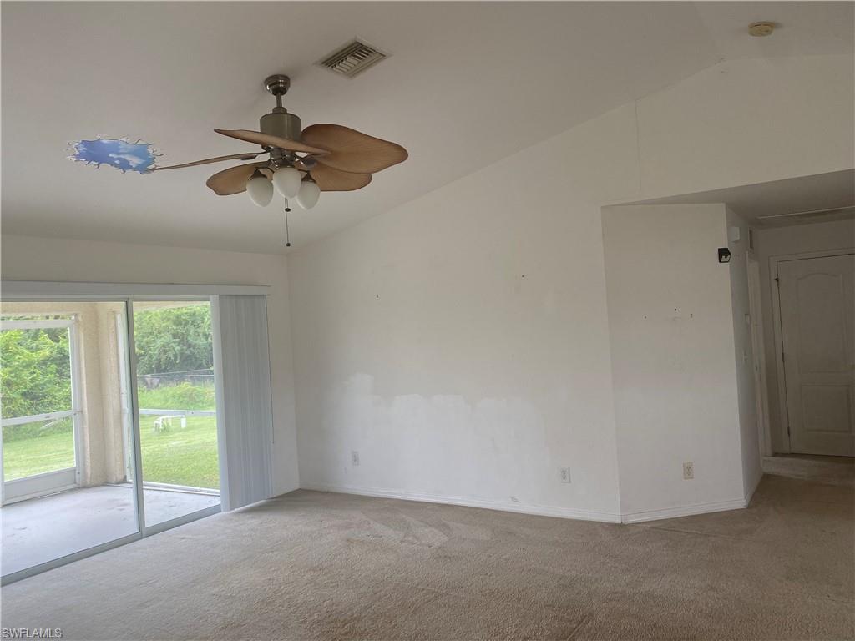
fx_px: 642
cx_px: 428
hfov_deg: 67.3
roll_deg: +3.2
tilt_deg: +1.3
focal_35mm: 26
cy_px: 320
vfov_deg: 53.1
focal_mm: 4.25
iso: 80
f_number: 1.8
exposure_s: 1/122
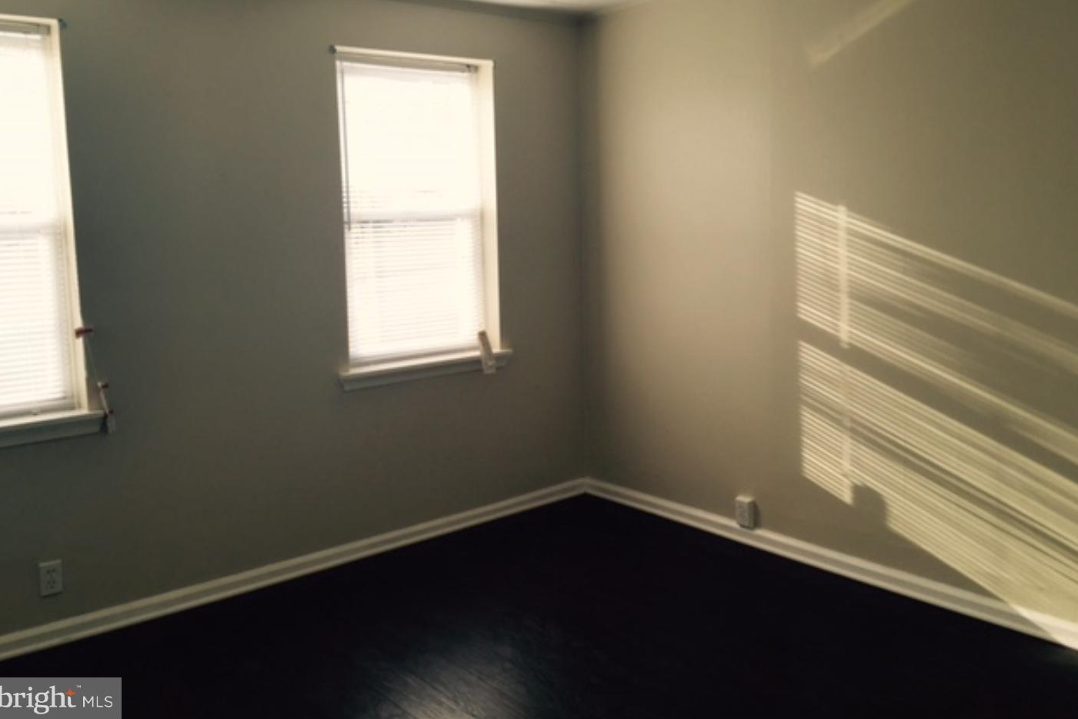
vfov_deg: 42.2
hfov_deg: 60.3
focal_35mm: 31
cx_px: 541
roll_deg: +0.8
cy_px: 306
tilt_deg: -8.0
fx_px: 928
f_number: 2.2
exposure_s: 1/154
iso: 32
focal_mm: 4.15
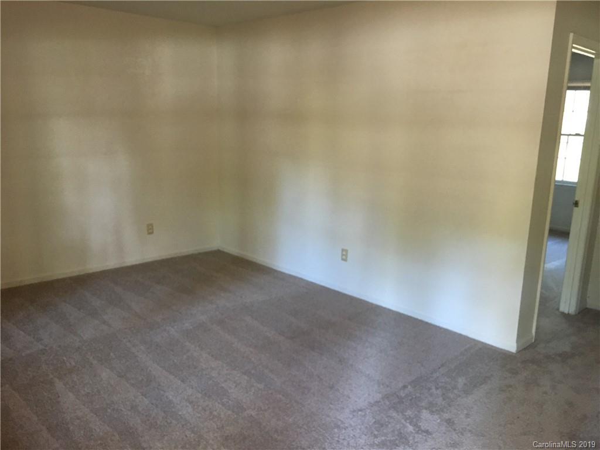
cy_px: 225
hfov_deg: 61.7
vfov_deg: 48.2
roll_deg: -0.6
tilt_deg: -12.1
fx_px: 503
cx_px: 300
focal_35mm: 29
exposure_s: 1/17
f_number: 2.2
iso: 200
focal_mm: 4.15
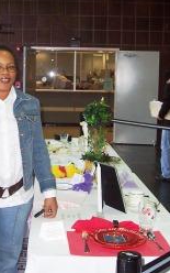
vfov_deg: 31.5
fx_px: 482
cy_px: 112
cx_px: 41
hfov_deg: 19.8
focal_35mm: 65
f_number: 2.7
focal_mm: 5.6
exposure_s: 1/60
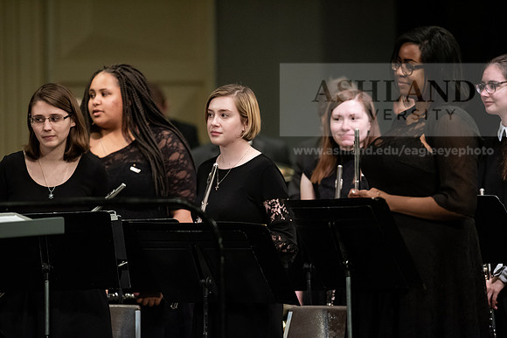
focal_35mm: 300
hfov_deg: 6.9
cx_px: 254
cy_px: 169
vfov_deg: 4.6
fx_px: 4226
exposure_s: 1/250
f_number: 4
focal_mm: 300
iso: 4000
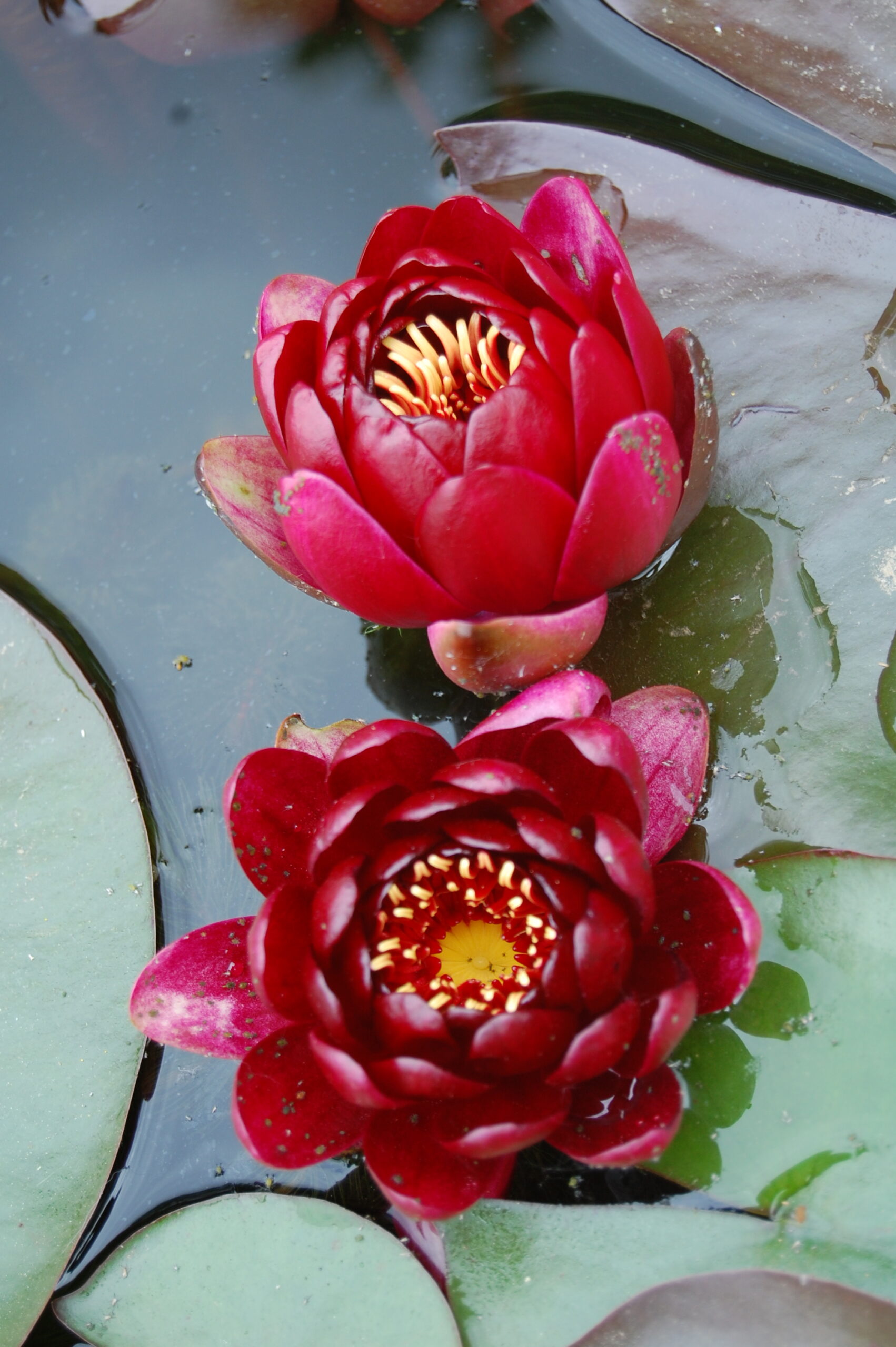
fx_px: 3086
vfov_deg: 24.6
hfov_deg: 16.5
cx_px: 448
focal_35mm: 82
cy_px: 674
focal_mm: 55
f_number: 5.6
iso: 280
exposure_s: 1/125
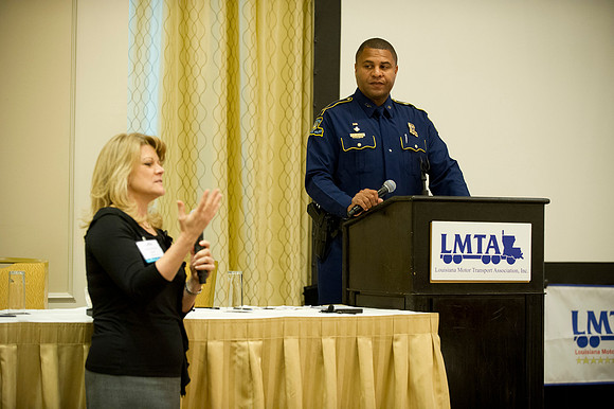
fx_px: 1739
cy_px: 204
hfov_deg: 20.0
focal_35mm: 102
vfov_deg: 13.4
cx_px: 307
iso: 3200
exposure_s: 1/60
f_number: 2.8
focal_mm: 102
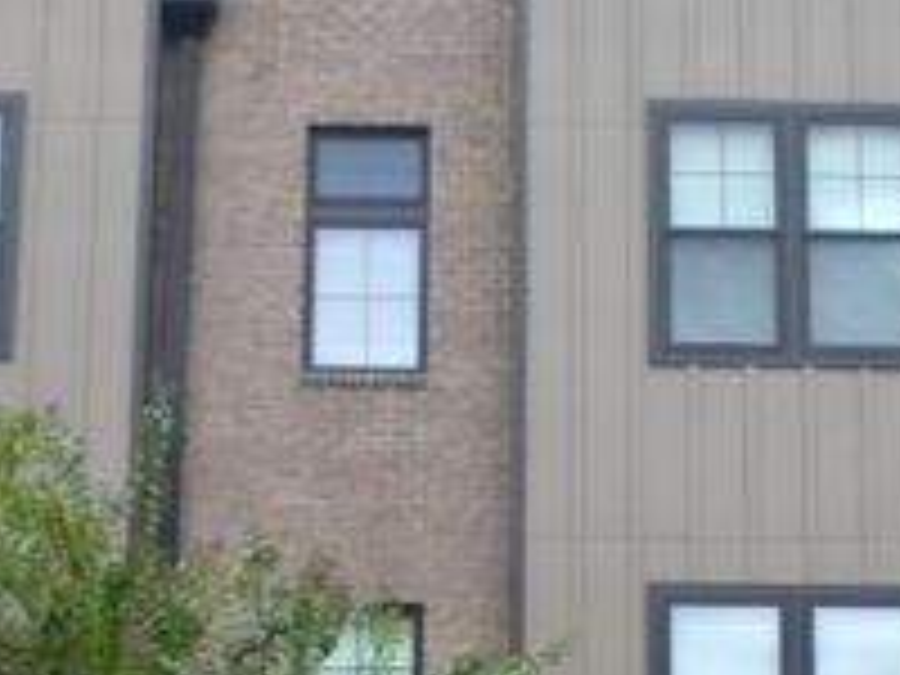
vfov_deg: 15.4
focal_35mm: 95
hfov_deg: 20.6
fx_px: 2470
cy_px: 619
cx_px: 616
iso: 50
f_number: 3.1
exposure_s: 1/125
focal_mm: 6.3
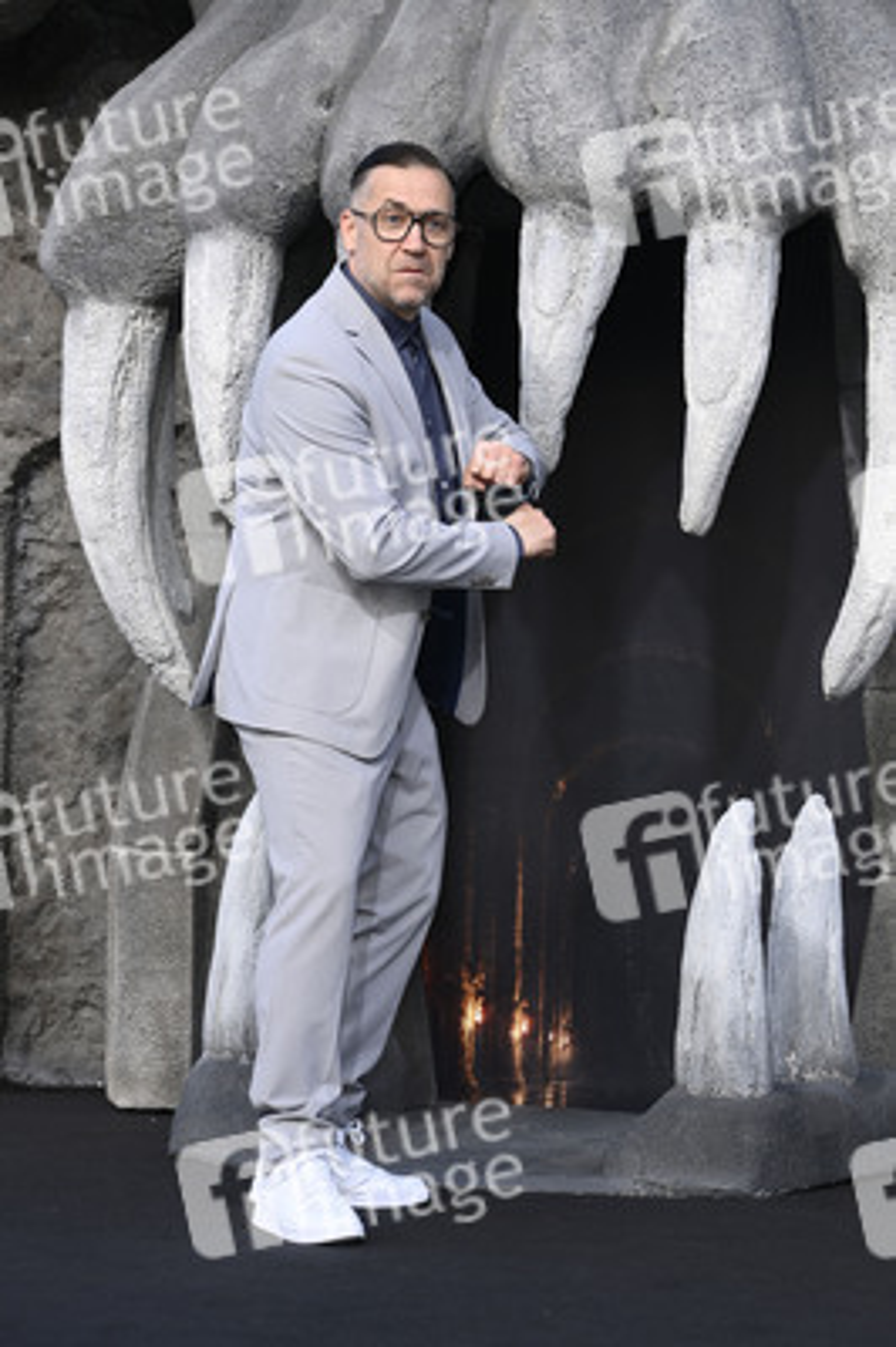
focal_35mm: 116
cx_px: 448
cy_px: 674
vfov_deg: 17.7
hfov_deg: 11.8
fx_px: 4338
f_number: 6.3
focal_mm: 116
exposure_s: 1/250
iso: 250
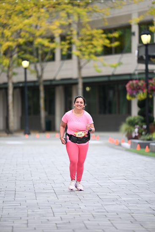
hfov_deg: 6.9
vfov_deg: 10.3
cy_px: 116
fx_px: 1291
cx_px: 78
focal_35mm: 200
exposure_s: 1/1600
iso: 640
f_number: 2.8
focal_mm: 200
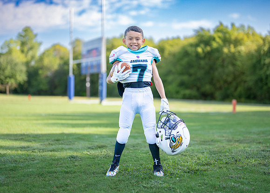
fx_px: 447
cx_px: 138
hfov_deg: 33.6
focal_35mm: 58
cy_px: 91
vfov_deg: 24.3
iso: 100
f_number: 1.2
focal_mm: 50
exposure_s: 1/2000
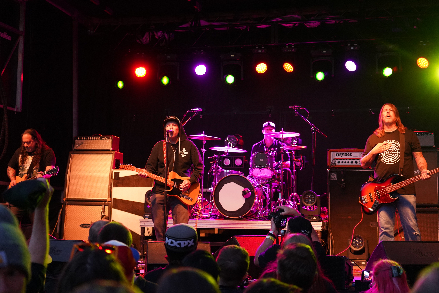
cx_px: 220
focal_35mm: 57
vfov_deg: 23.8
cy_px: 146
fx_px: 695
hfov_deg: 35.1
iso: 4000
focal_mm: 57
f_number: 4
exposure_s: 1/160
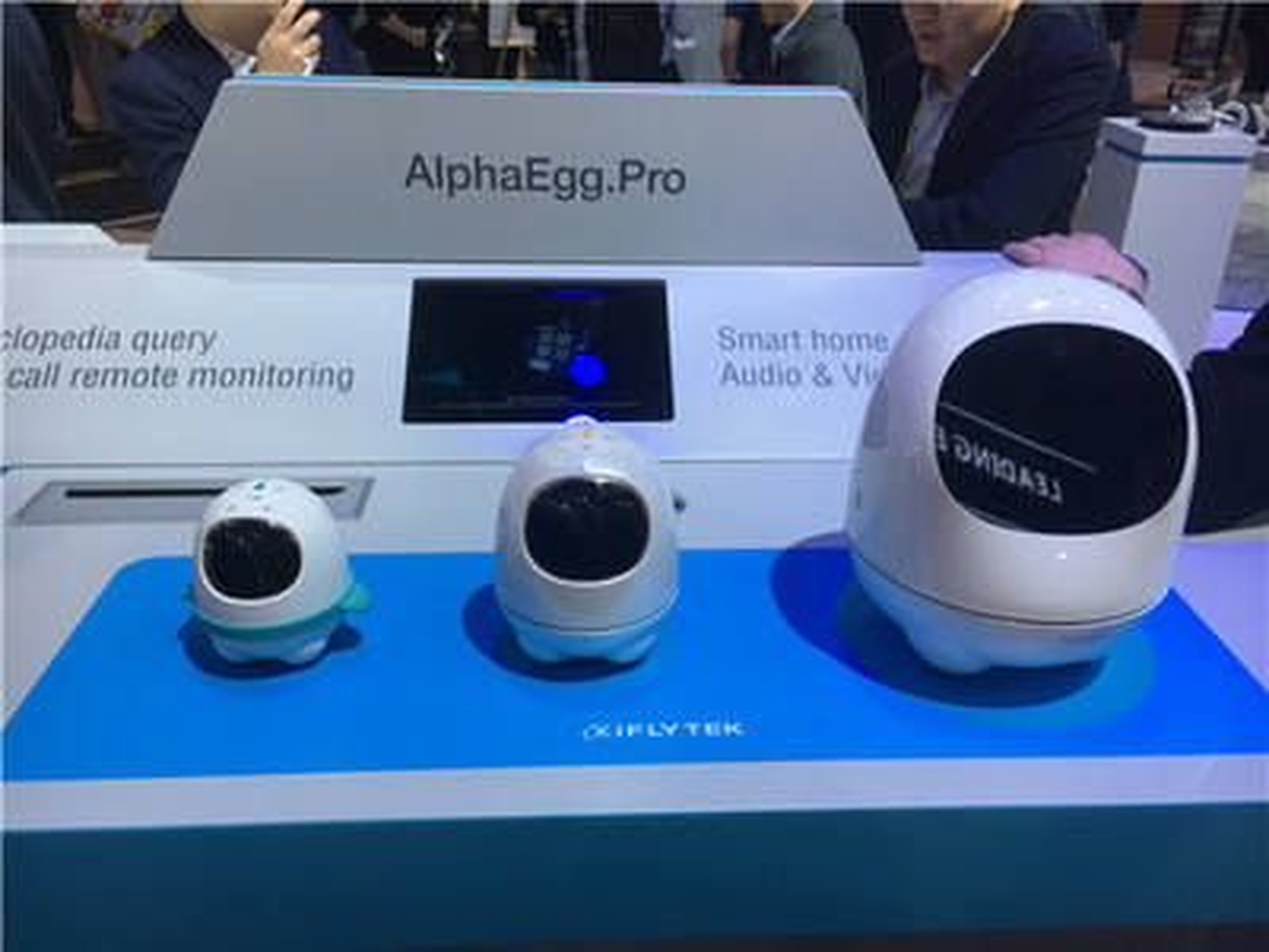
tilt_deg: -27.4
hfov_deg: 61.7
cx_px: 634
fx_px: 1063
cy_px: 476
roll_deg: -0.4
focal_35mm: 29
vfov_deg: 48.2
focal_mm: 4.15
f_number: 2.2
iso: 40
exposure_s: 1/120
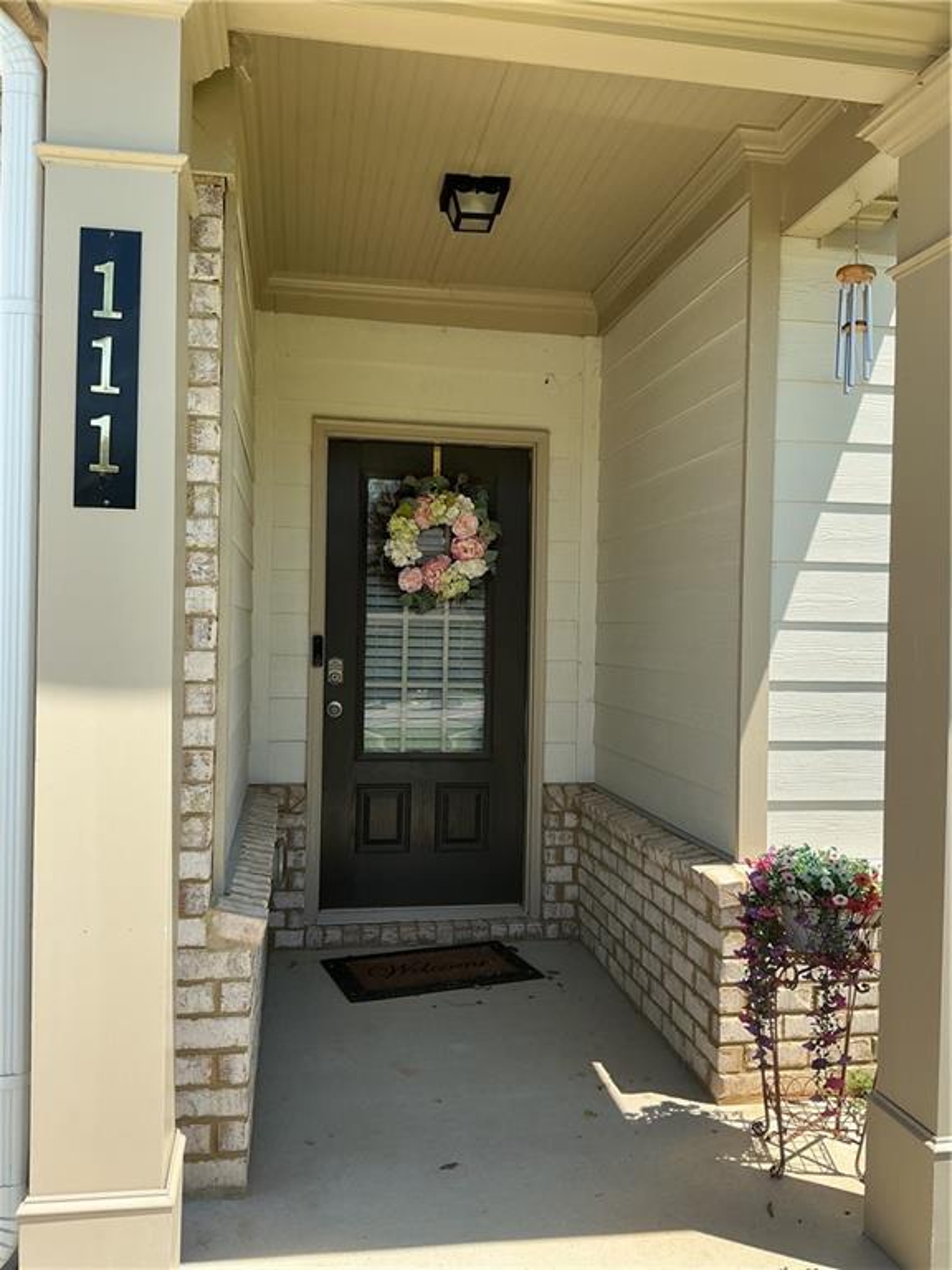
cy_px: 635
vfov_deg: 61.7
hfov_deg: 48.2
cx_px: 476
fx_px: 1063
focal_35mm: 29
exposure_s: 1/816
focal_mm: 3
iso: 25
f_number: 1.8
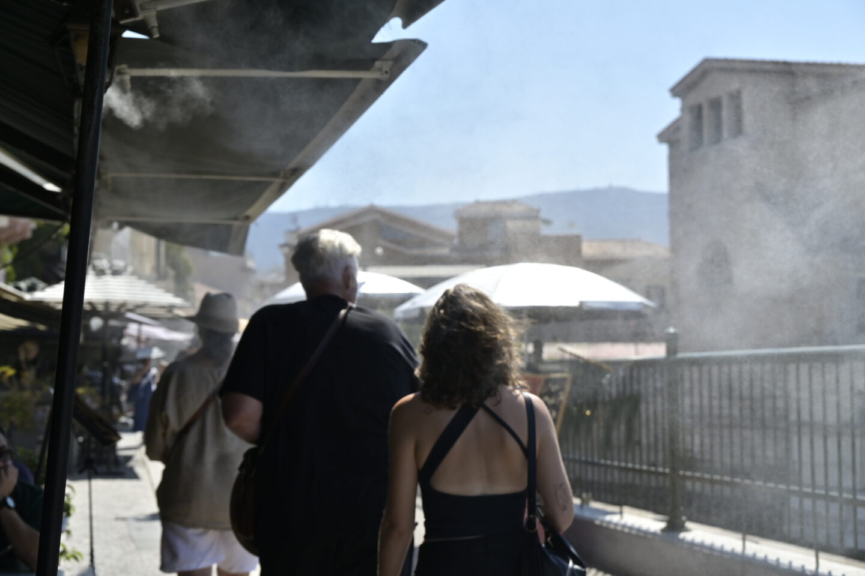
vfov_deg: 20.6
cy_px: 288
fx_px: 1586
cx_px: 432
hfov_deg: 30.5
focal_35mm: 66
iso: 320
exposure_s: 1/1000
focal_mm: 66
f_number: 8
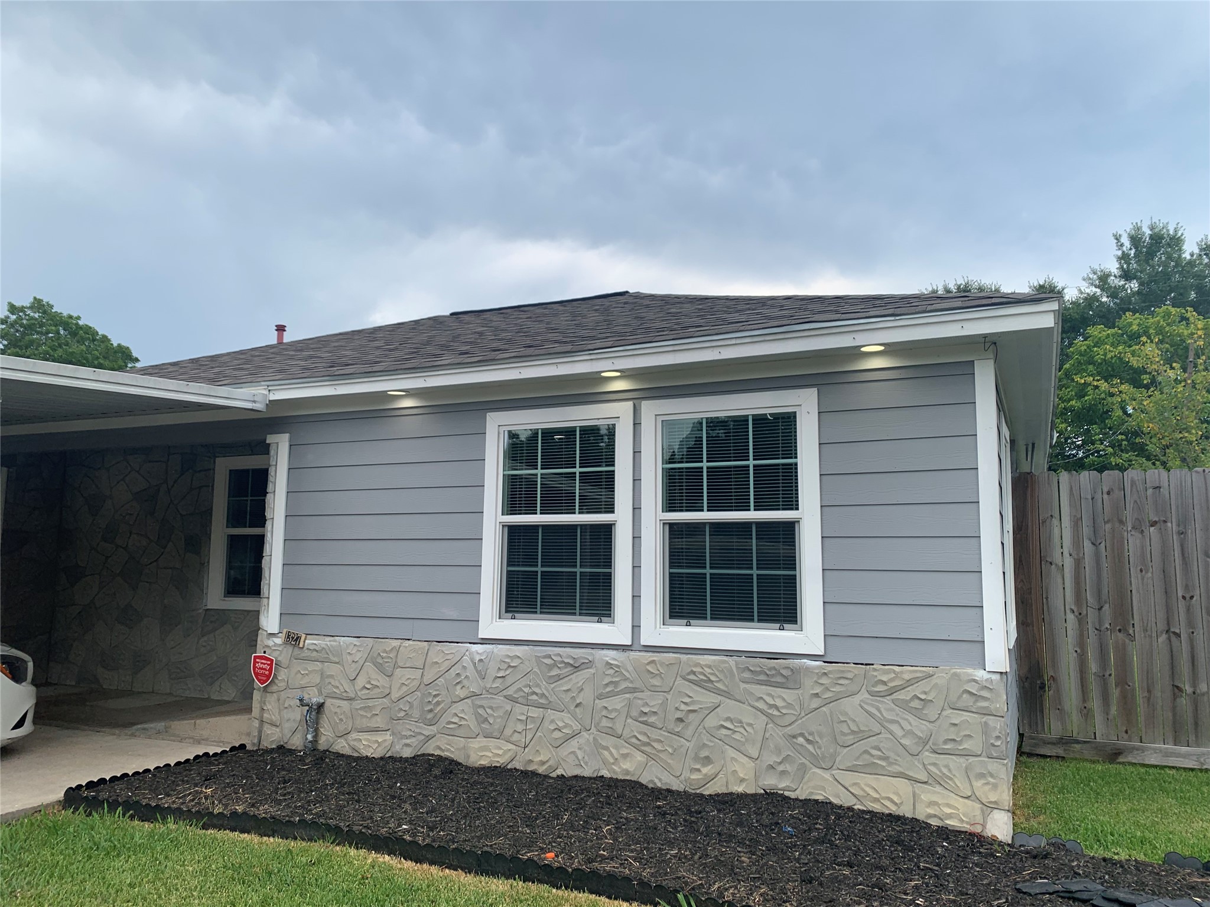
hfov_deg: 67.3
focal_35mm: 26
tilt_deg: +7.2
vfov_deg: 53.1
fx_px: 909
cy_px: 454
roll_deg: -1.1
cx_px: 605
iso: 25
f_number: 1.8
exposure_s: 1/573
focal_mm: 4.25
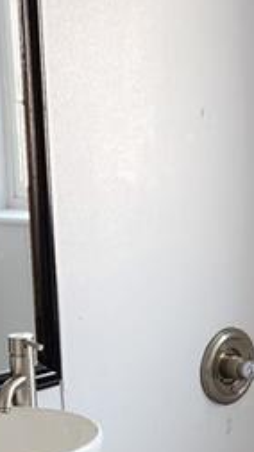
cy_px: 434
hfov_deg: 10.2
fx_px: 1427
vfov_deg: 17.7
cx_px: 64
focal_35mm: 119
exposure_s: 1/120
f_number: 1.8
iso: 160
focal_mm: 5.4
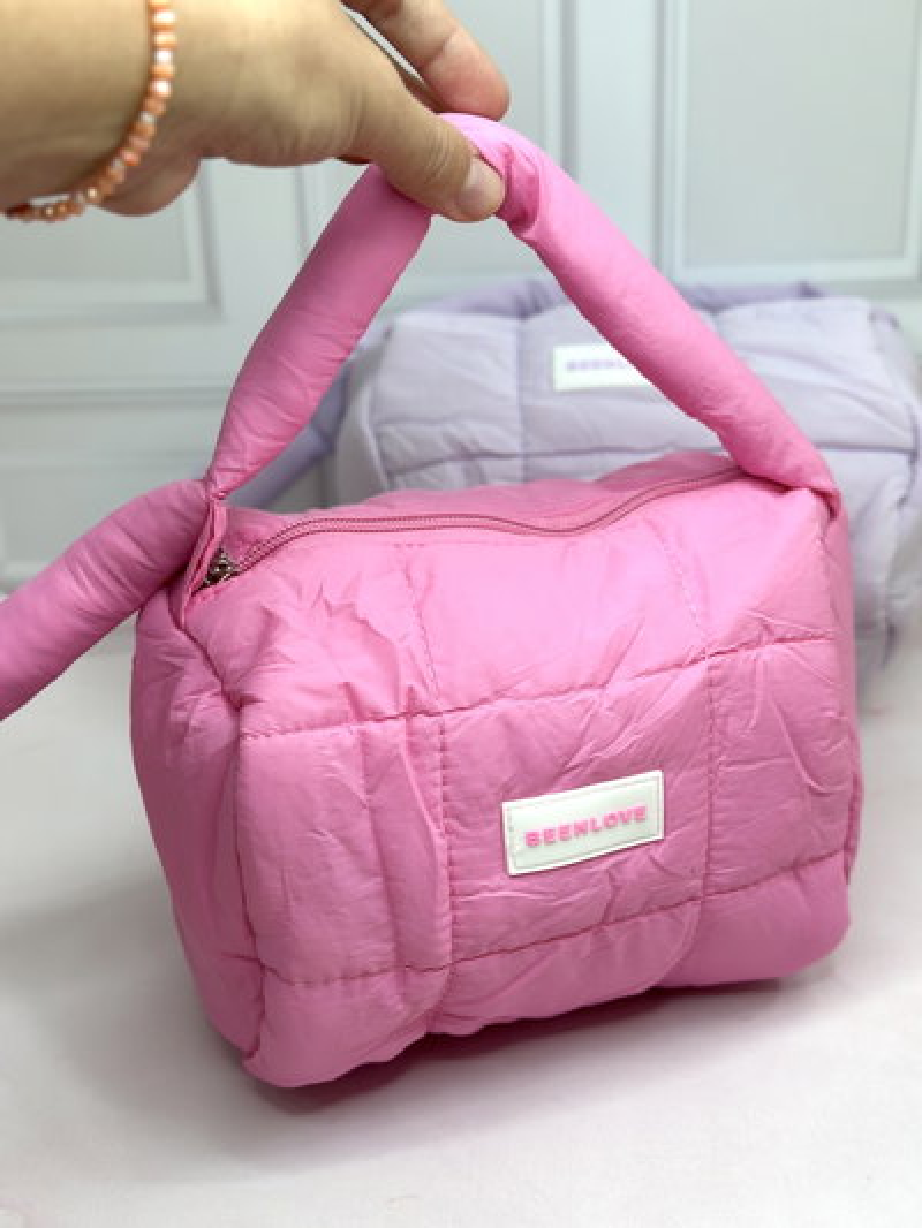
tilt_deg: -26.6
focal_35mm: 48
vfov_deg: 39.6
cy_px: 614
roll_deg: +0.8
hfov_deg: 30.3
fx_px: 1704
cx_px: 461
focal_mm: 6.86
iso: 80
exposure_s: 1/114
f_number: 1.78
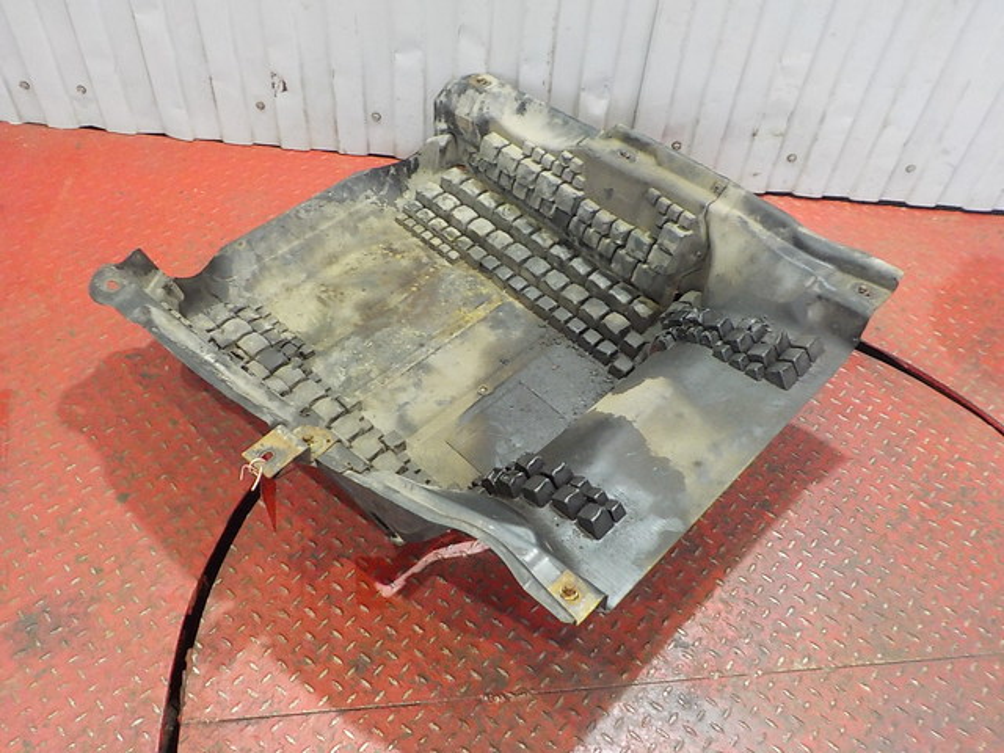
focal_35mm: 30
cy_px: 376
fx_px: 870
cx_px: 502
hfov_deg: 60.0
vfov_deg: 46.8
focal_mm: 4.1
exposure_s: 1/13
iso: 400
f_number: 3.3
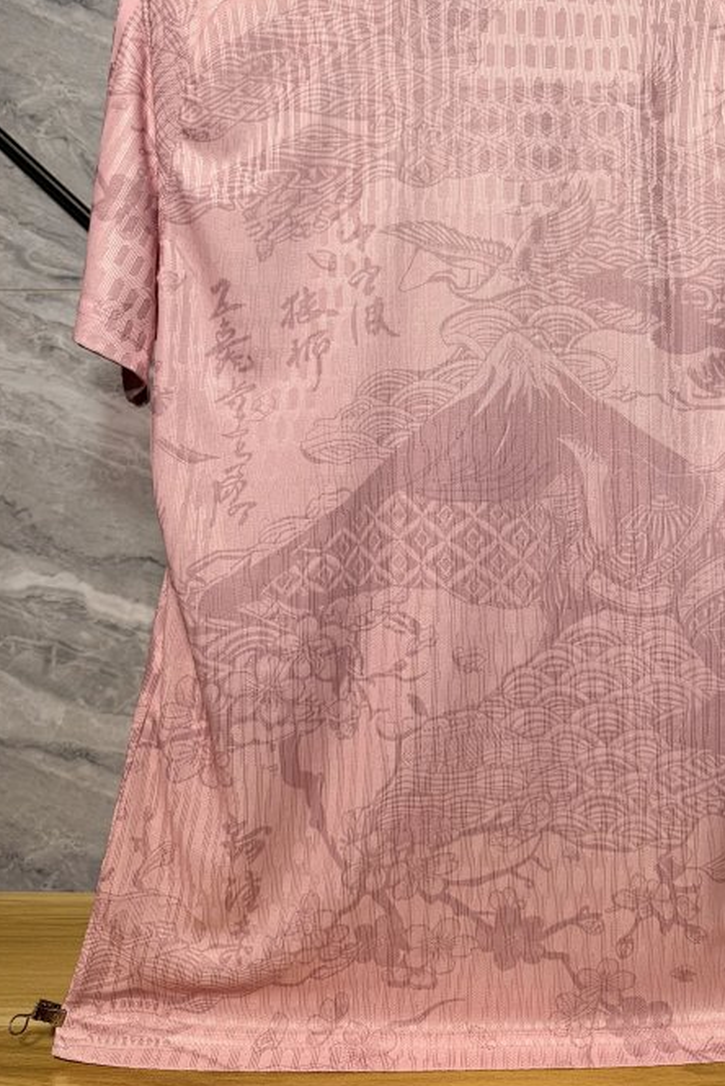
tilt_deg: +0.1
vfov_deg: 57.9
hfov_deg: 40.7
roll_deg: -0.3
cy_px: 404
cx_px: 478
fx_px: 966
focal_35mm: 32
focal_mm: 6.76
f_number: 1.78
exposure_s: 1/100
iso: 160
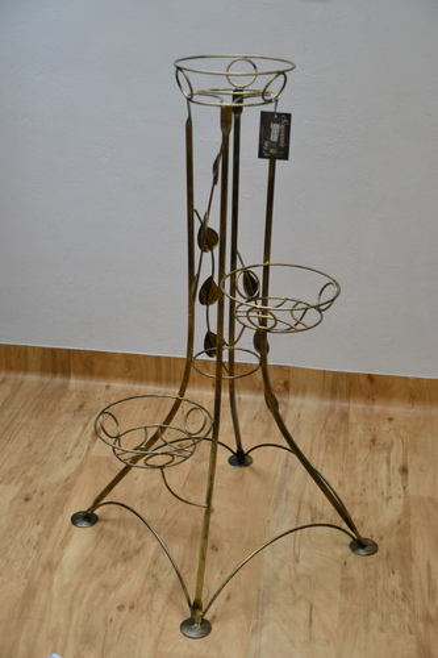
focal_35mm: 57
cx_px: 219
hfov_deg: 23.8
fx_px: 1041
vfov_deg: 35.1
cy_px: 329
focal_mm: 38
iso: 720
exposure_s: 1/60
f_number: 3.8
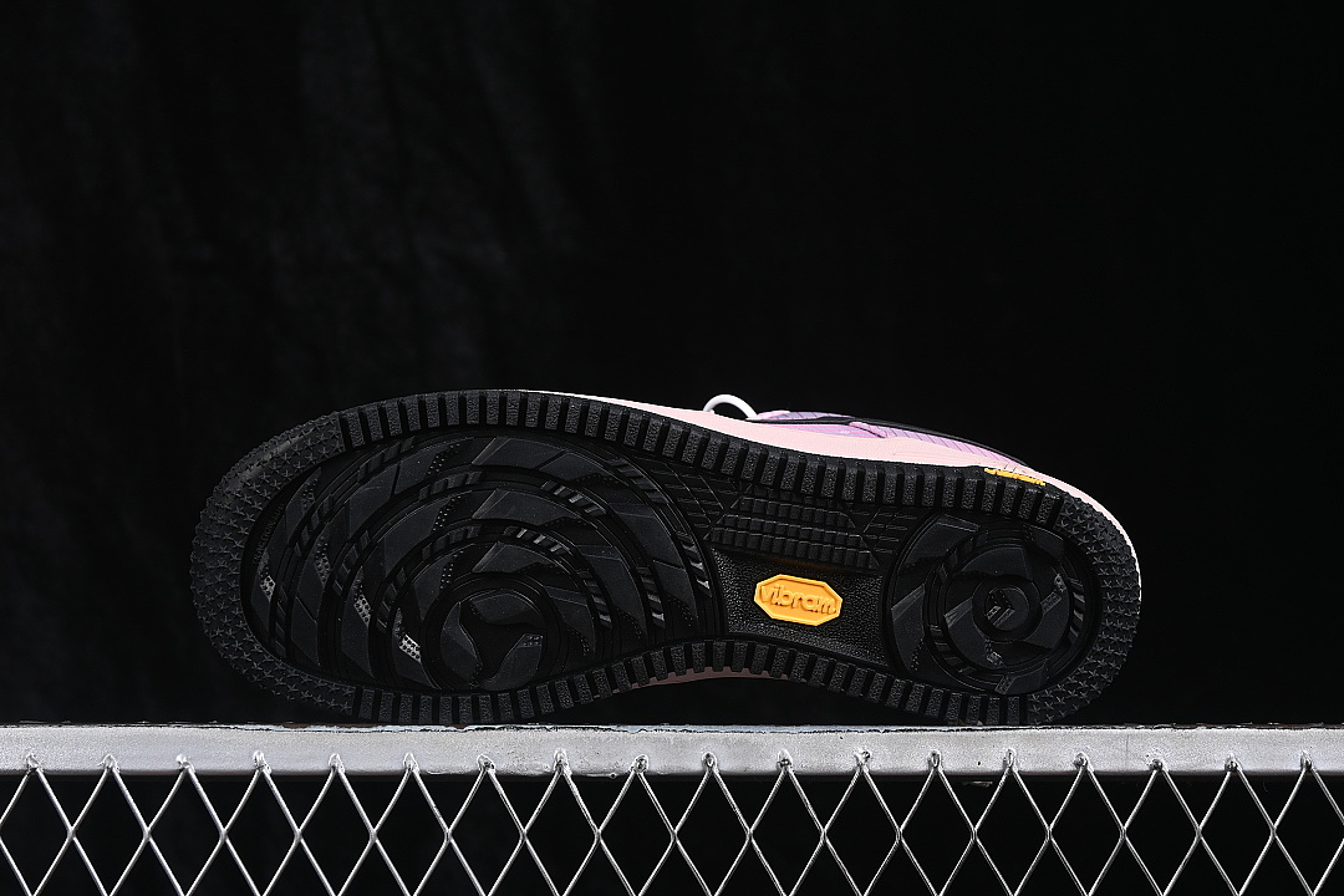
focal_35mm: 75
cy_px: 448
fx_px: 2800
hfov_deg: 27.0
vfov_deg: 18.2
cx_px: 672
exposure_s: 1/60
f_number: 6.3
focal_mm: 50
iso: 160
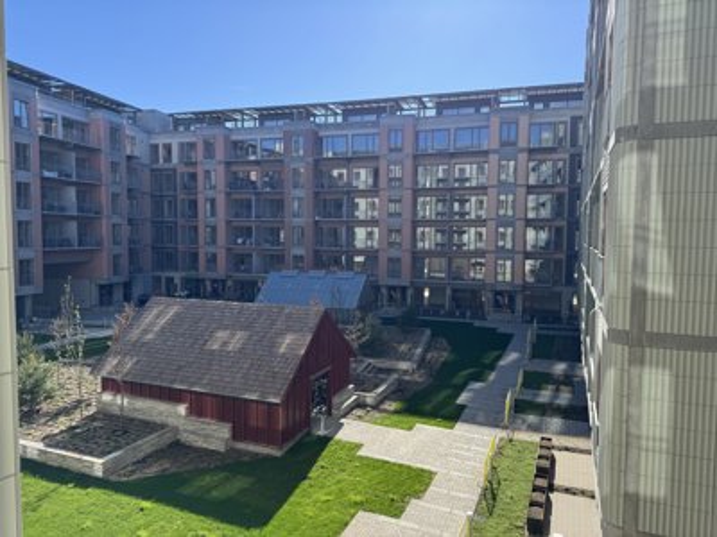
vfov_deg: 56.8
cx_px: 358
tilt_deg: -3.4
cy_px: 268
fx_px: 497
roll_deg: +0.8
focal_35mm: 24
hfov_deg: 71.6
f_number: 1.78
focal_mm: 6.76
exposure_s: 1/2415
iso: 80
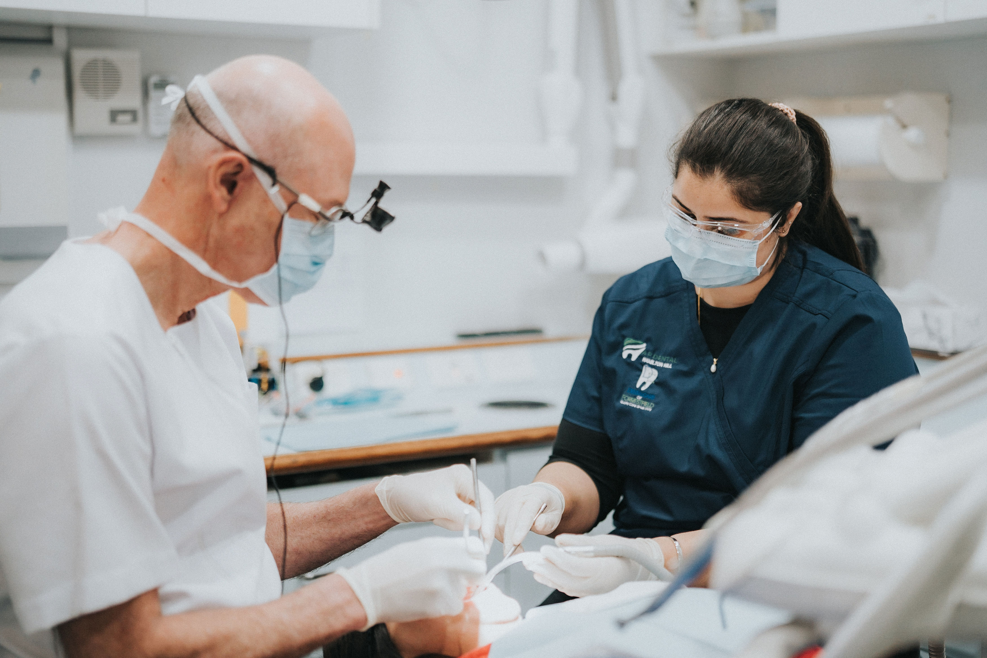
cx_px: 494
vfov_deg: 26.2
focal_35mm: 52
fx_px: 1416
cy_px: 329
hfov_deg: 38.4
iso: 320
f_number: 1.4
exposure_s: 1/250
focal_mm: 50
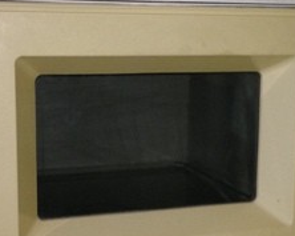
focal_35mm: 93
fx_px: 811
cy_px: 161
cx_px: 205
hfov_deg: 20.5
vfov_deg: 16.5
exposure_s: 1/16
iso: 125
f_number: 2.4
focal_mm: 4.12
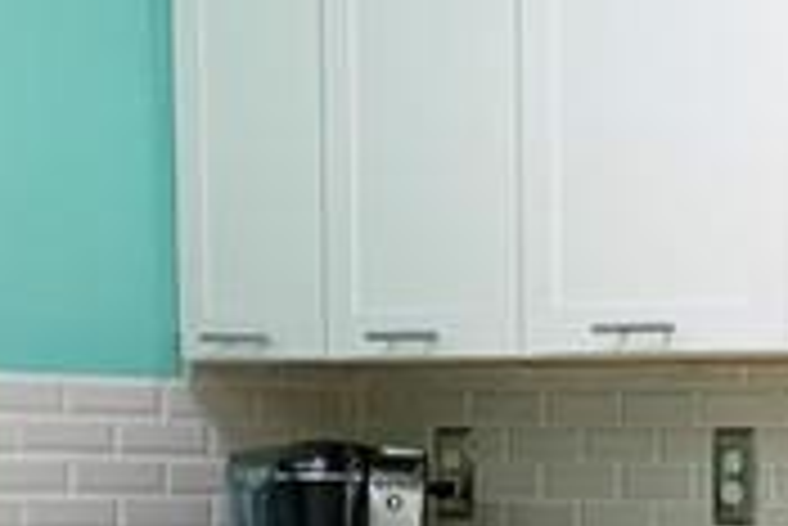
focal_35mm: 176
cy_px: 931
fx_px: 3856
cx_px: 964
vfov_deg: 7.6
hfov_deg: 11.4
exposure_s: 1/60
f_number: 1.8
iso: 50
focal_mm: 3
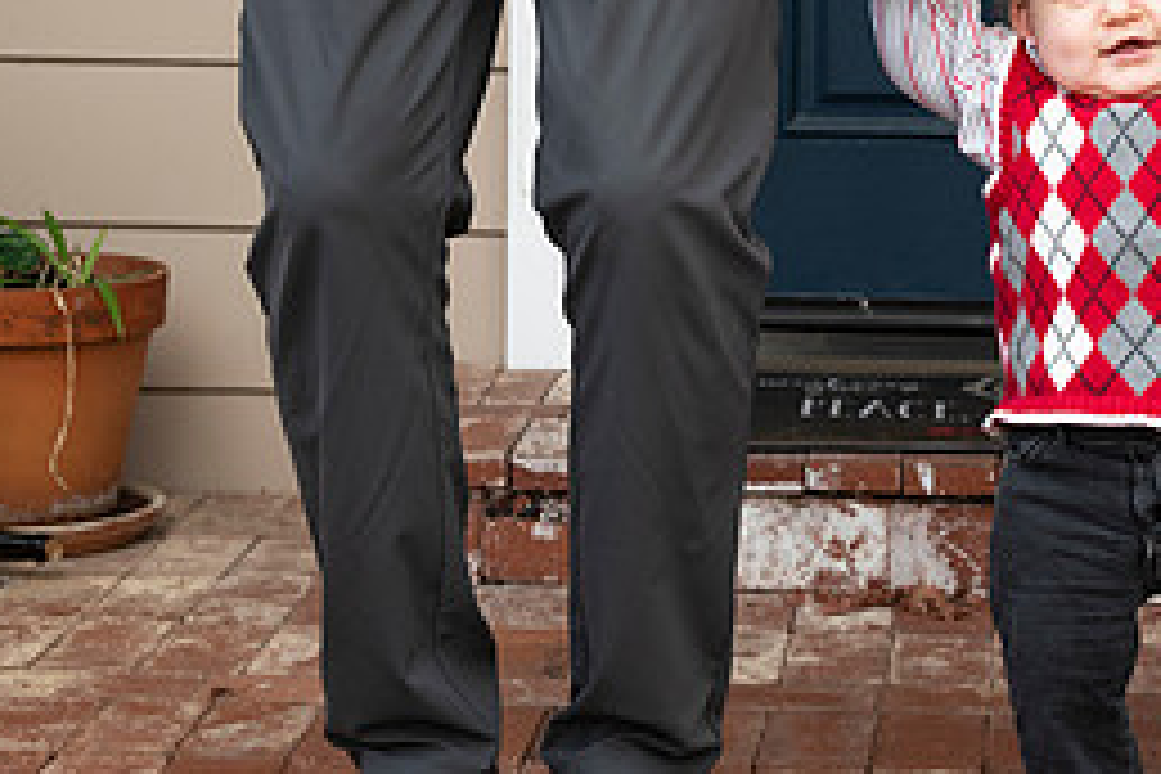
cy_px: 182
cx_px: 1134
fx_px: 3837
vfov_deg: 11.5
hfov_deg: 16.9
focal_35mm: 119
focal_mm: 53
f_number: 5.6
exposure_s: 1/100
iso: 400
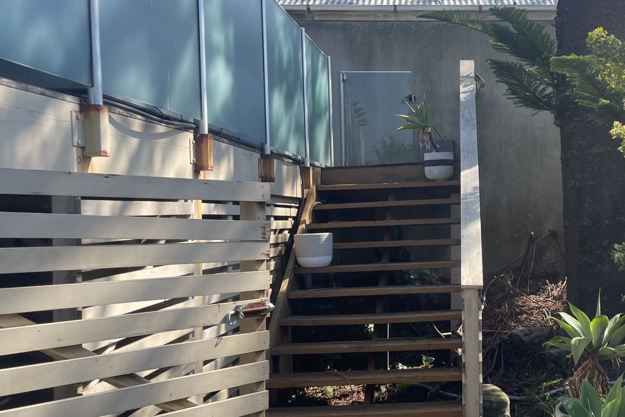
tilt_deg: -3.4
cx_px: 483
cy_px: 237
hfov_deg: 42.8
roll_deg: +0.8
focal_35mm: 44
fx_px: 764
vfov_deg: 30.5
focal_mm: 4.2
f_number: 1.6
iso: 32
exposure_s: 1/1159
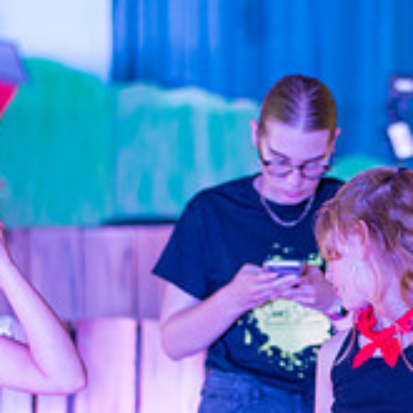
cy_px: 299
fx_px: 2011
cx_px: 413
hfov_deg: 11.6
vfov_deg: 11.7
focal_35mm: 149
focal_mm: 50
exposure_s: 1/50
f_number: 1.8
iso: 500
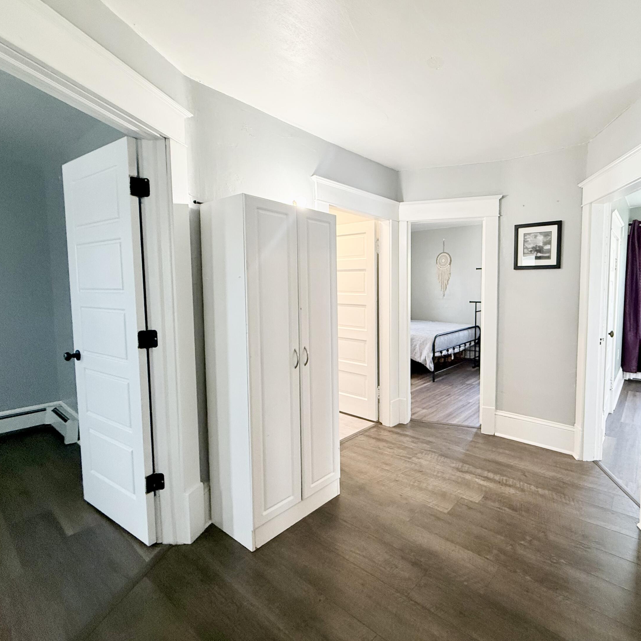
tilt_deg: -2.9
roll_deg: -0.9
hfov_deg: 81.8
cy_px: 311
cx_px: 414
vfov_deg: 83.9
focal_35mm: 17
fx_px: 356
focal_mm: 2.22
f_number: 2.2
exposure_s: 1/120
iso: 400
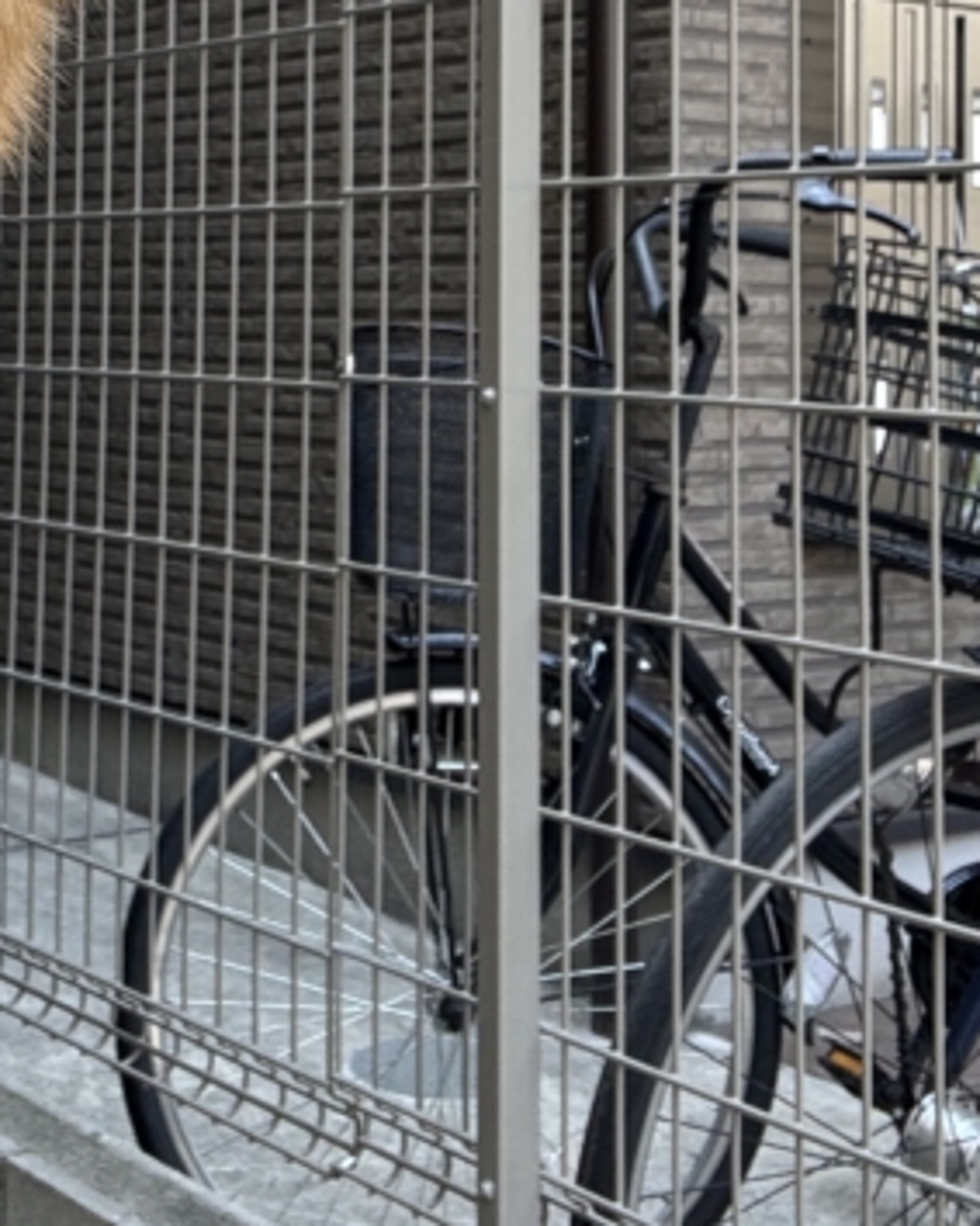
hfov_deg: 23.4
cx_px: 319
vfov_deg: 28.2
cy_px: 166
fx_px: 2358
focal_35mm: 65
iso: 32
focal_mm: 2.69
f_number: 1.9
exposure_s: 1/121
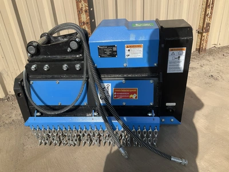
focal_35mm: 29
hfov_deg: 61.7
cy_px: 86
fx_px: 192
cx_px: 114
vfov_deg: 48.2
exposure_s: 1/1675
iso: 25
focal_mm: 3
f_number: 1.8
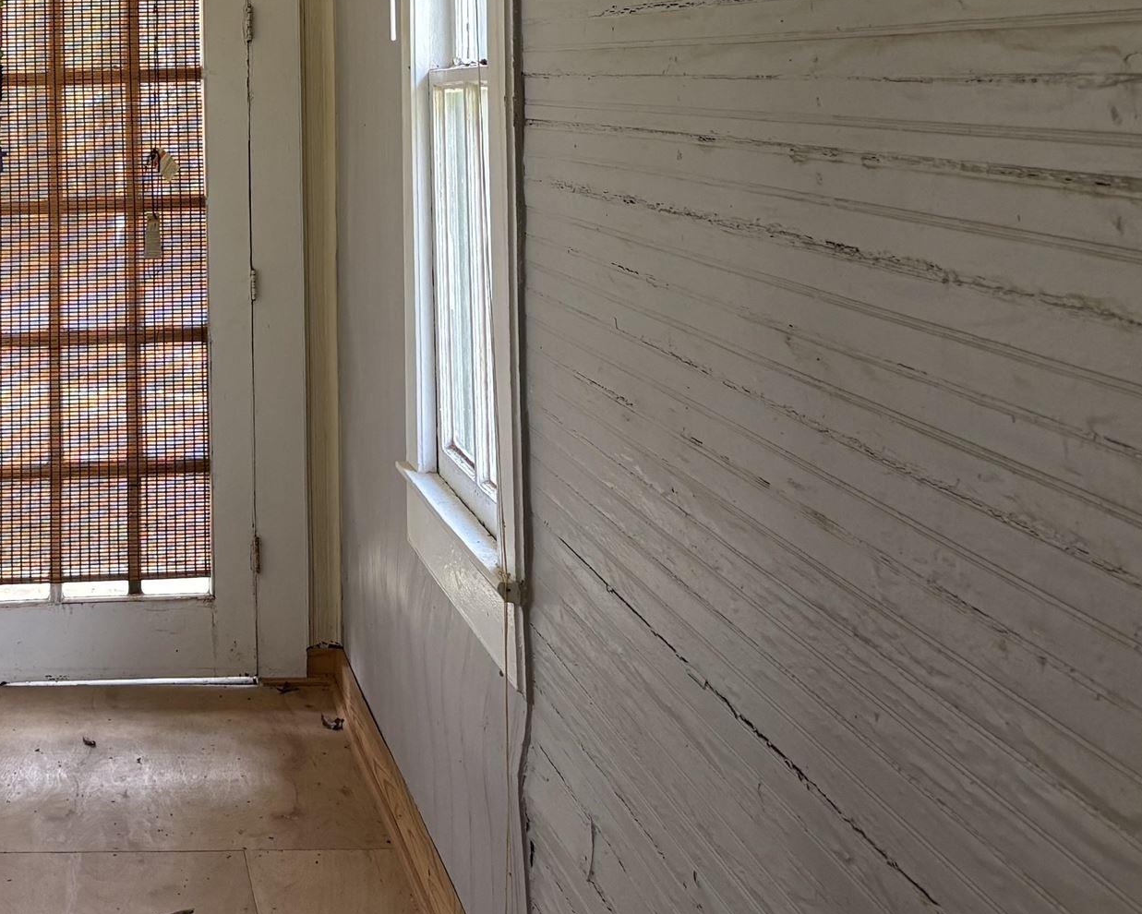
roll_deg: -0.1
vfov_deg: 22.9
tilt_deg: +4.0
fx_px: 2130
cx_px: 129
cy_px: -72
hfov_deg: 28.9
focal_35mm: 63
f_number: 1.6
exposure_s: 1/121
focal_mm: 5.96
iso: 125
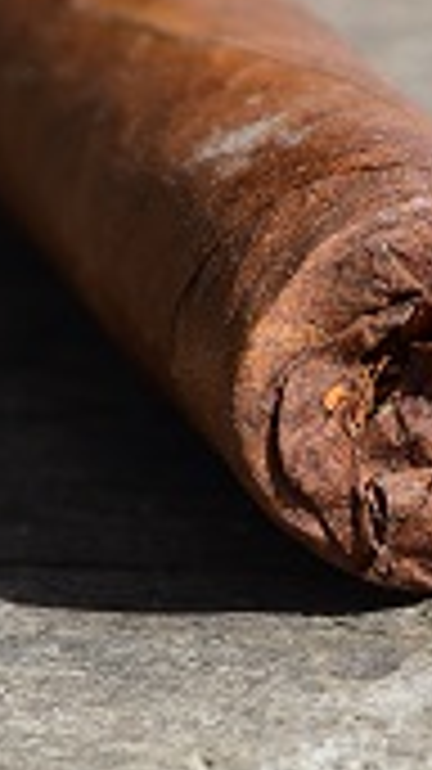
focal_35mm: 290
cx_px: 457
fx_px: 5909
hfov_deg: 4.2
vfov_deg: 7.5
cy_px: 351
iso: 160
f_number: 10
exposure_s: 1/200
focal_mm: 55
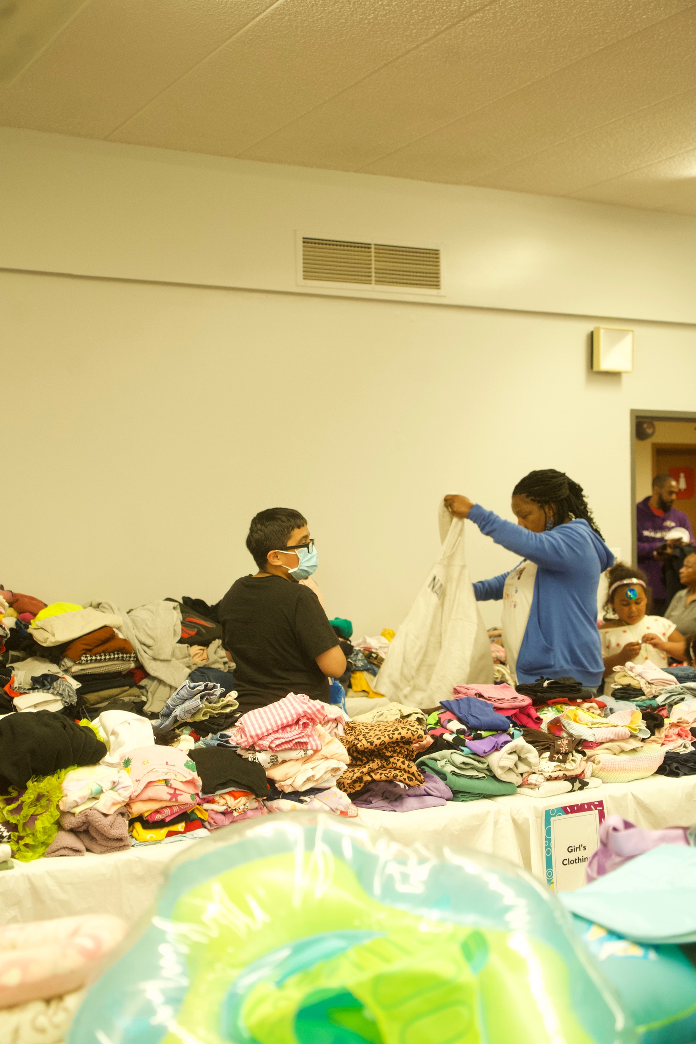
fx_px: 1276
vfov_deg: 44.5
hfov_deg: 30.5
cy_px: 522
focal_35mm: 44
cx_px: 348
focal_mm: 44
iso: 3200
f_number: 4
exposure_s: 1/80
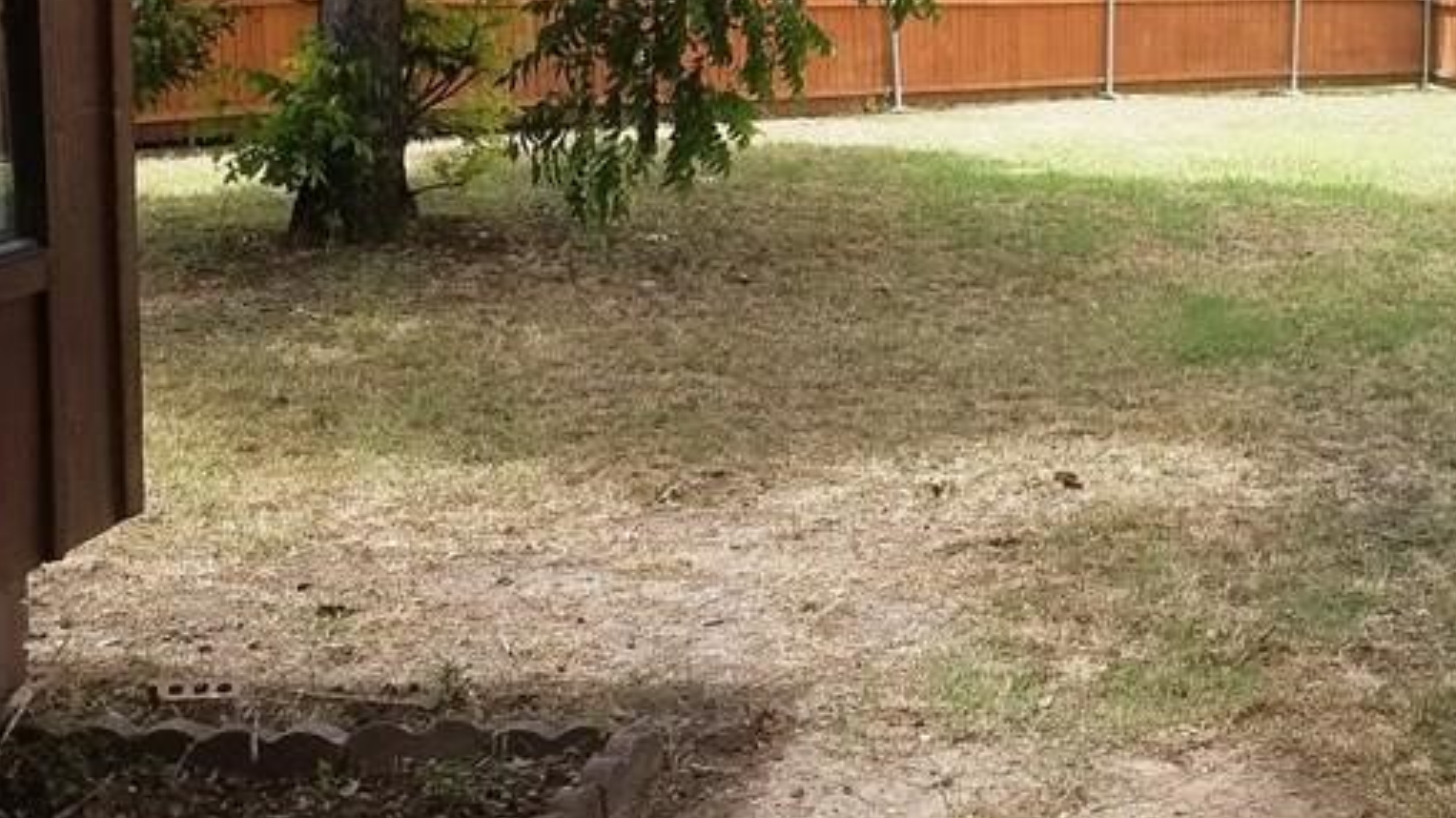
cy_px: 160
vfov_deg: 20.8
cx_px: 1364
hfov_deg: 34.2
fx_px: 2200
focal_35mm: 57
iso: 40
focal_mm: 4.2
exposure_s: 1/820
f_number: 1.7
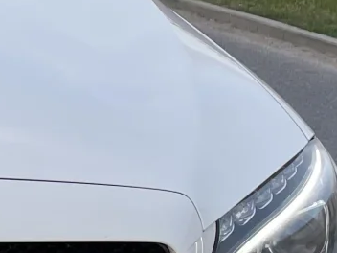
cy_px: 156
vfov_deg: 10.4
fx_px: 1382
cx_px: -239
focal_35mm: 142
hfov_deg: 12.8
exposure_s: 1/125
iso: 32
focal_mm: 4.2
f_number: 1.6
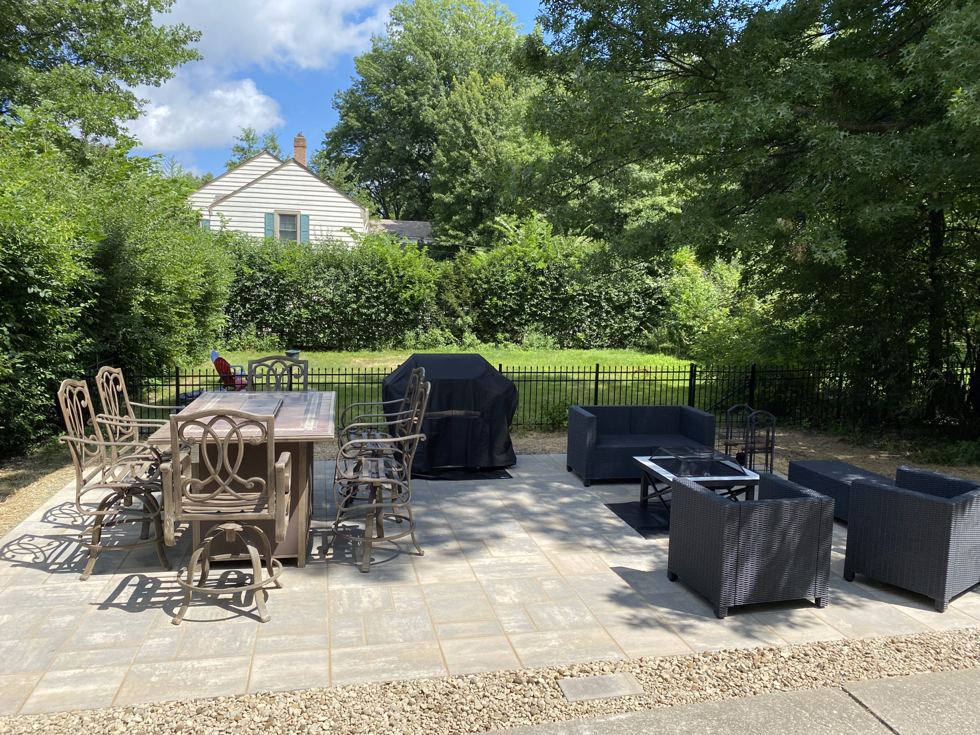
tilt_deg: -5.7
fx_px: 736
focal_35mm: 26
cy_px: 368
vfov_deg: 53.1
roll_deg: -1.5
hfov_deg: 67.3
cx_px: 490
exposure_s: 1/1504
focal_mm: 4.25
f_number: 1.8
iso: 32
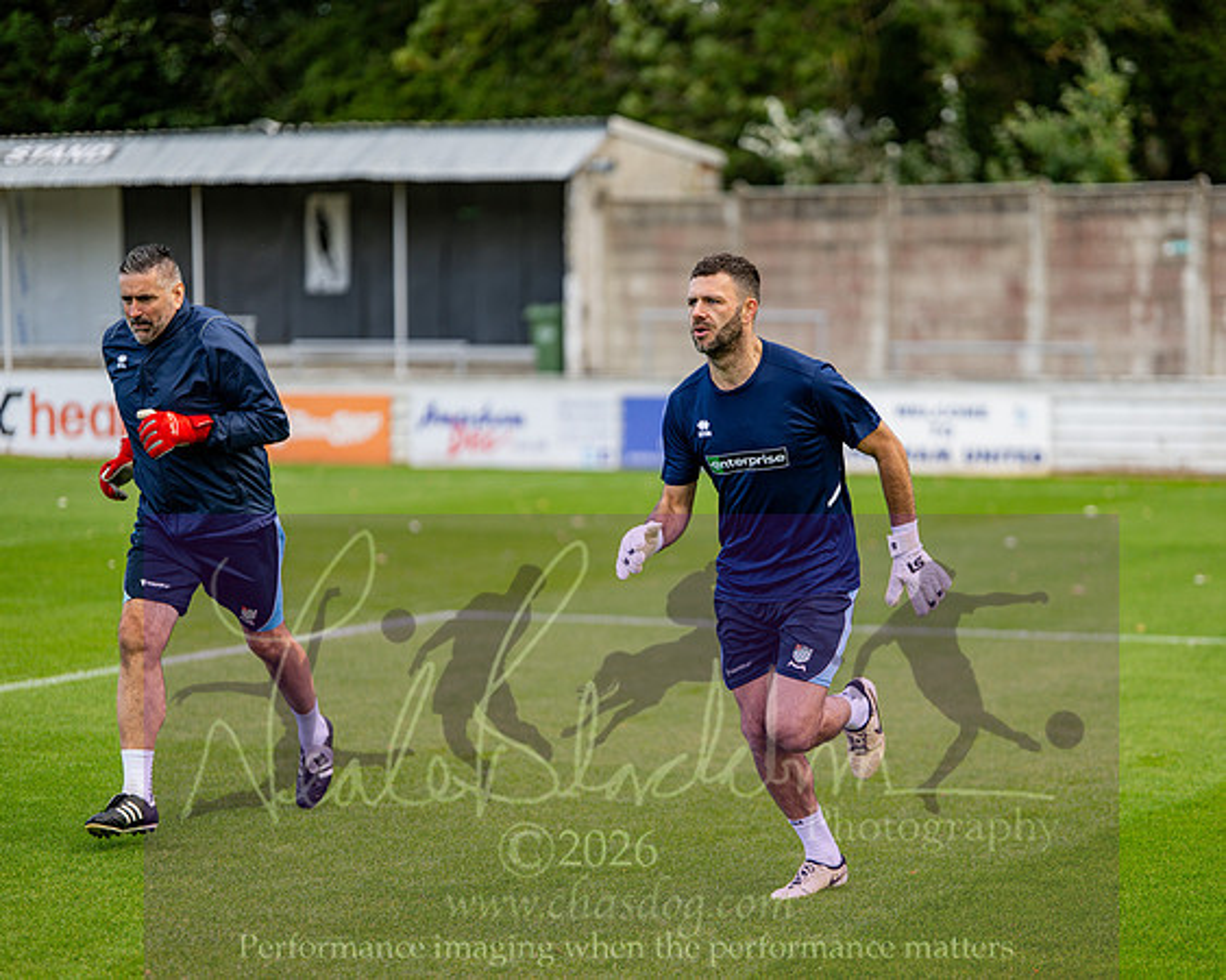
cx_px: 736
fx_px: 3474
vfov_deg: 16.1
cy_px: 490
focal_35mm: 96
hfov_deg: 20.0
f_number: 1.4
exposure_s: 1/2000
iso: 100
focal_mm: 85
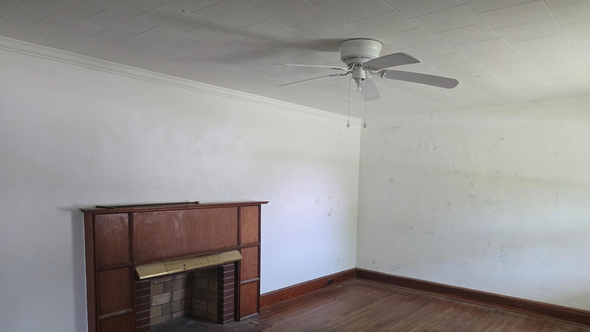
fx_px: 407
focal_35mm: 26
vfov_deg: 43.6
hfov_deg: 71.9
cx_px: 299
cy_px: 226
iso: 500
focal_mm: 5.4
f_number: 1.8
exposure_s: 1/120
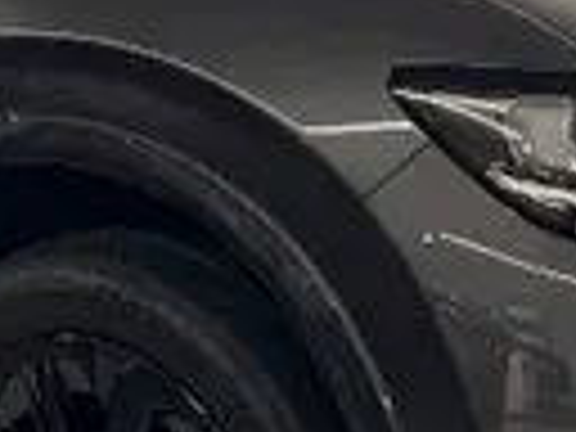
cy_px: 248
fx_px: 2696
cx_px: 162
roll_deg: +0.4
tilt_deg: -12.3
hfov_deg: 12.2
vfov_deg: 9.2
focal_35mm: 162
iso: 80
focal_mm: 5.7
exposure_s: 1/50
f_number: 1.5
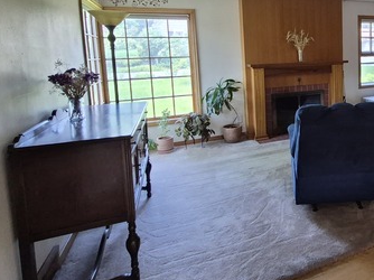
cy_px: 78
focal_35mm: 26
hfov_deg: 60.8
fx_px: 281
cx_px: 308
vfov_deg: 51.3
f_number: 2.2
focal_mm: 1.74
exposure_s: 1/60
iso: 640
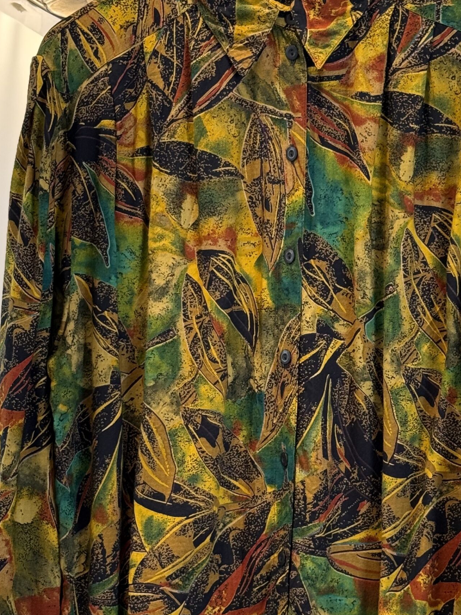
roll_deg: -1.1
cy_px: 363
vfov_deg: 20.8
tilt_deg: -3.4
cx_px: 332
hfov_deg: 15.7
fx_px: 1669
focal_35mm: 94
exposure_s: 1/100
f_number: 1.78
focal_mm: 6.76
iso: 50
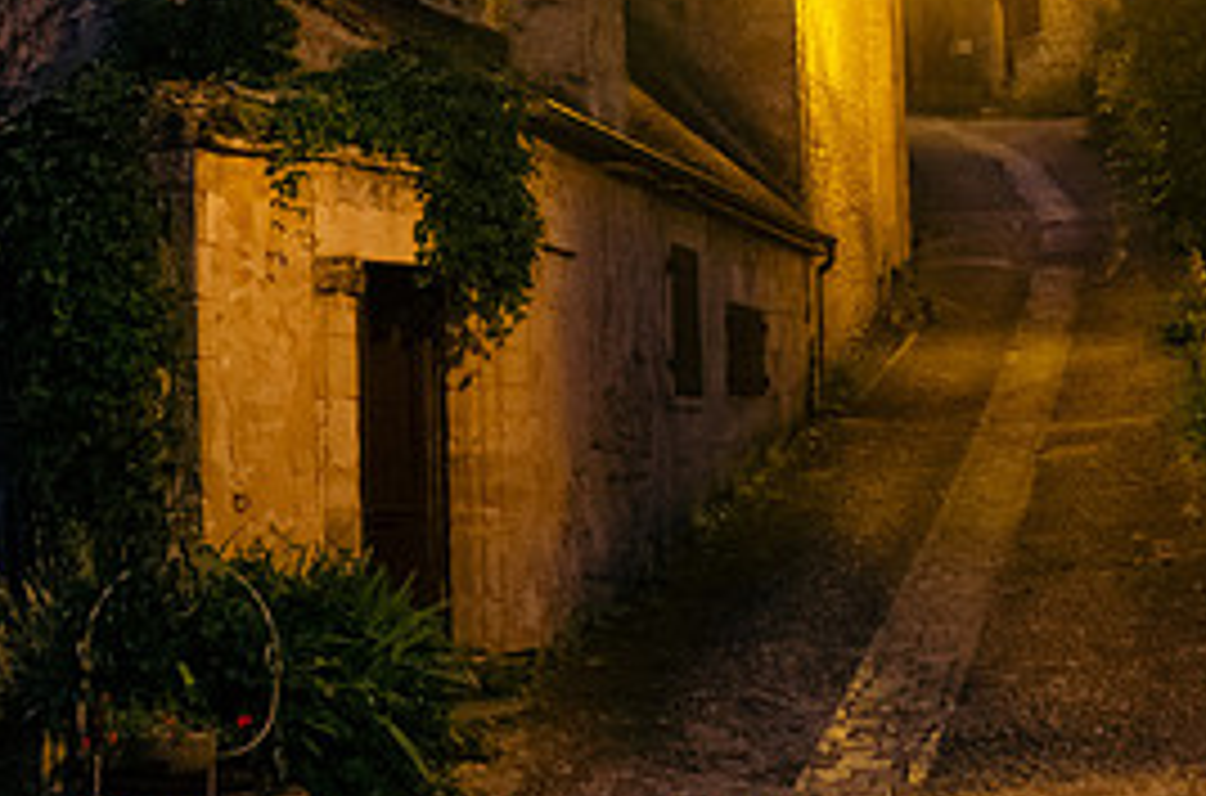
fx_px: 2605
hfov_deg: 25.3
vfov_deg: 17.3
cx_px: 135
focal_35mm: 78
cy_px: 252
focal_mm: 24
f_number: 4
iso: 1600
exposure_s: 1/20
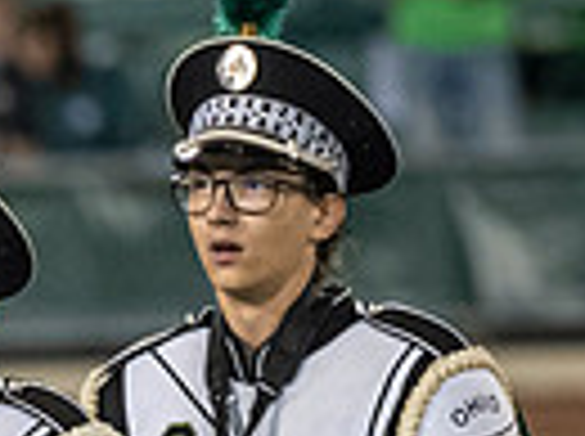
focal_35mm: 1291
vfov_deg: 1.1
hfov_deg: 1.5
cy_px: 769
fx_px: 21777
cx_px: -306
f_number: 2.8
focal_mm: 200
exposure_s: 1/500
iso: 1000
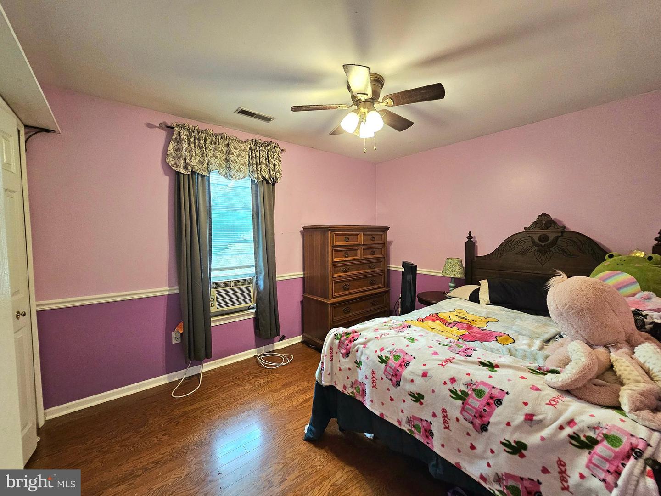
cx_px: 330
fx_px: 248
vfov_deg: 89.9
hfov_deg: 106.2
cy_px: 248
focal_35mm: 13
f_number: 2.2
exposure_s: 1/40
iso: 320
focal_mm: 2.2
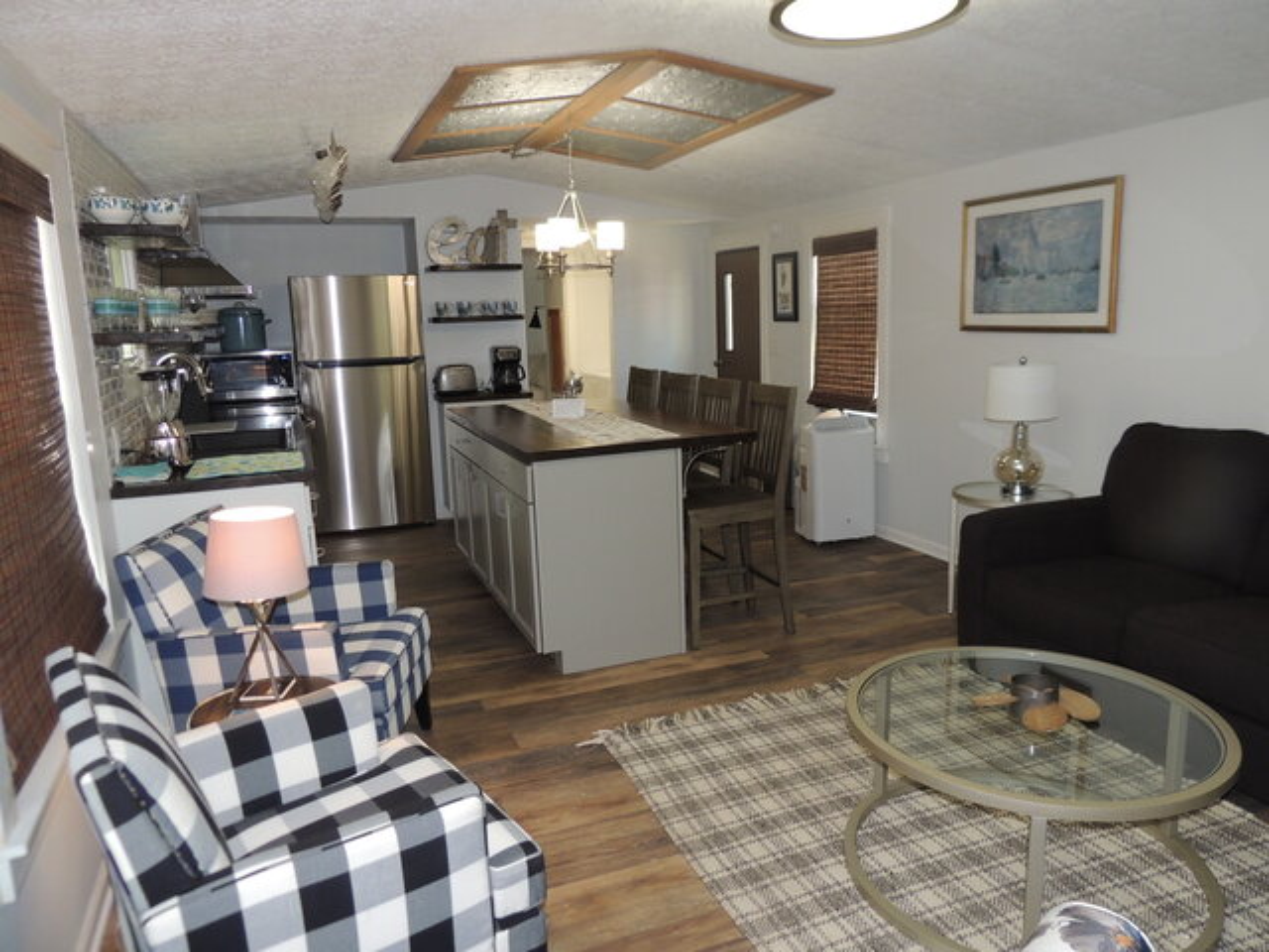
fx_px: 880
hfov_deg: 71.6
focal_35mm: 24
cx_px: 634
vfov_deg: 56.8
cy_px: 476
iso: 200
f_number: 3
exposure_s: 1/30
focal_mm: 4.3
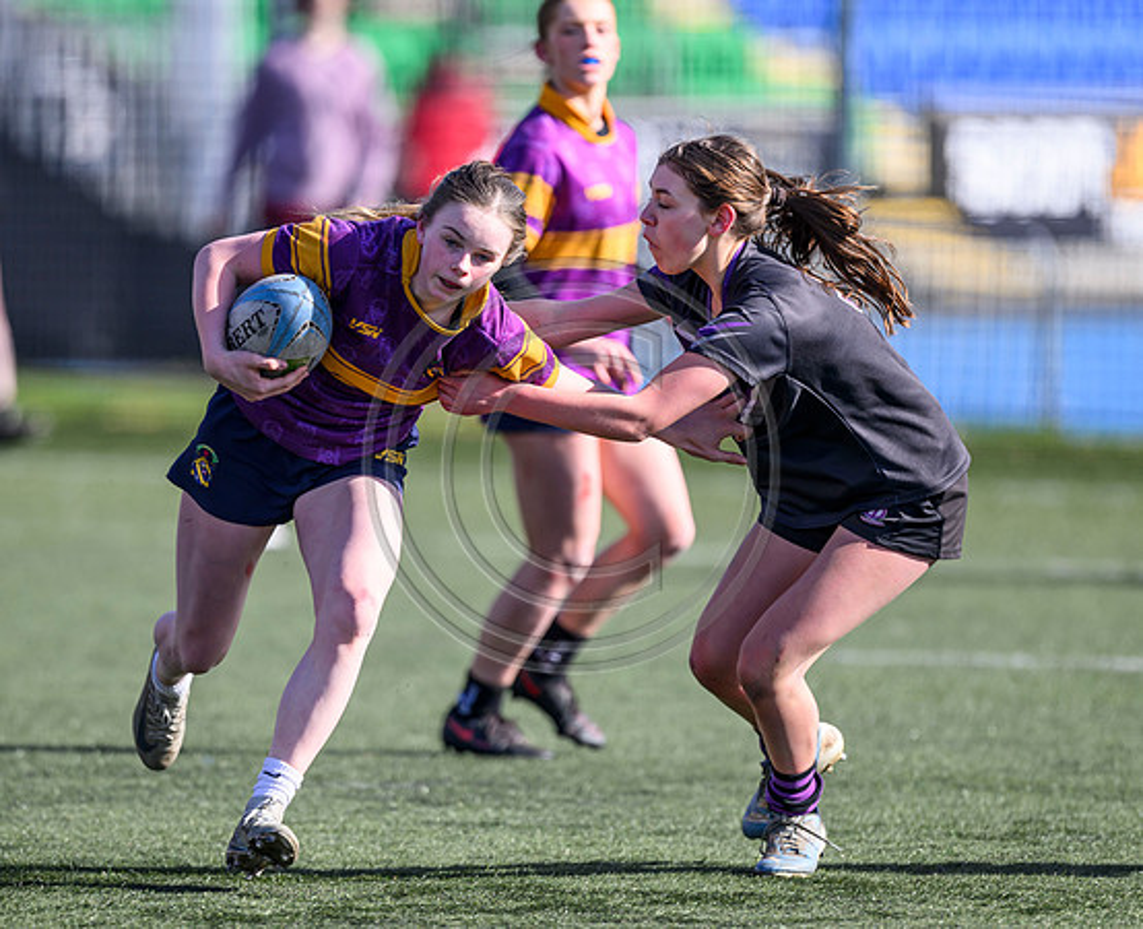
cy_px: 527
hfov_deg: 3.7
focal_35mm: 515
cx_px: 417
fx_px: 17536
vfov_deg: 3.0
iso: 200
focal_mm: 400
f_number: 3.2
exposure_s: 1/2000
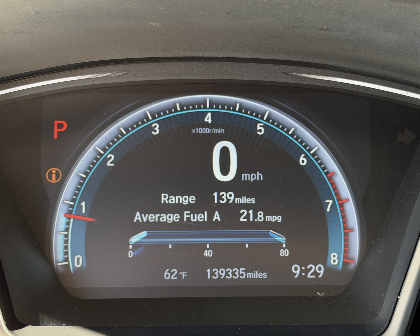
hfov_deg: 26.6
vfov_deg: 21.5
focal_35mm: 71
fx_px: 883
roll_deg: +0.1
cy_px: 199
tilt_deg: -21.0
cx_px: 274
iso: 200
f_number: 1.8
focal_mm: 6.93
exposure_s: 1/123
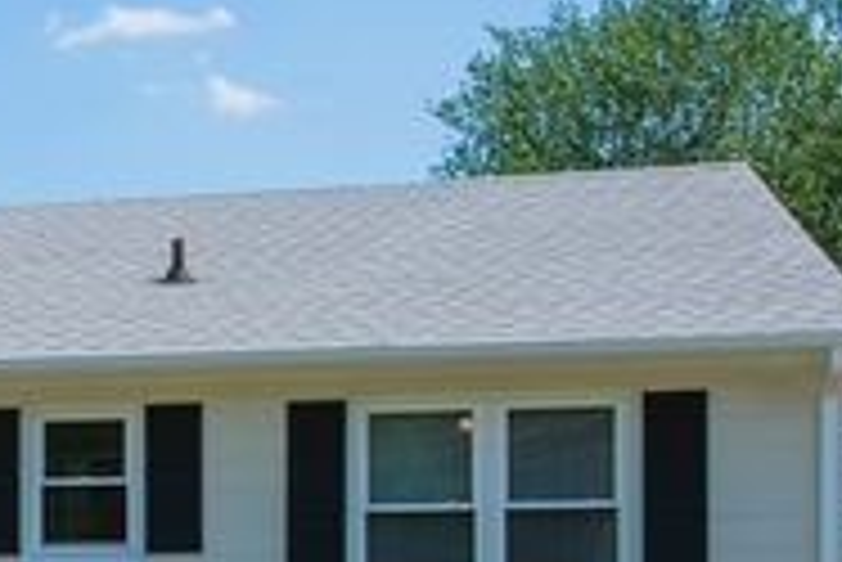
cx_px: -162
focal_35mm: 64
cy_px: 670
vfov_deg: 20.0
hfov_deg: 27.7
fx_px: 1498
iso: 200
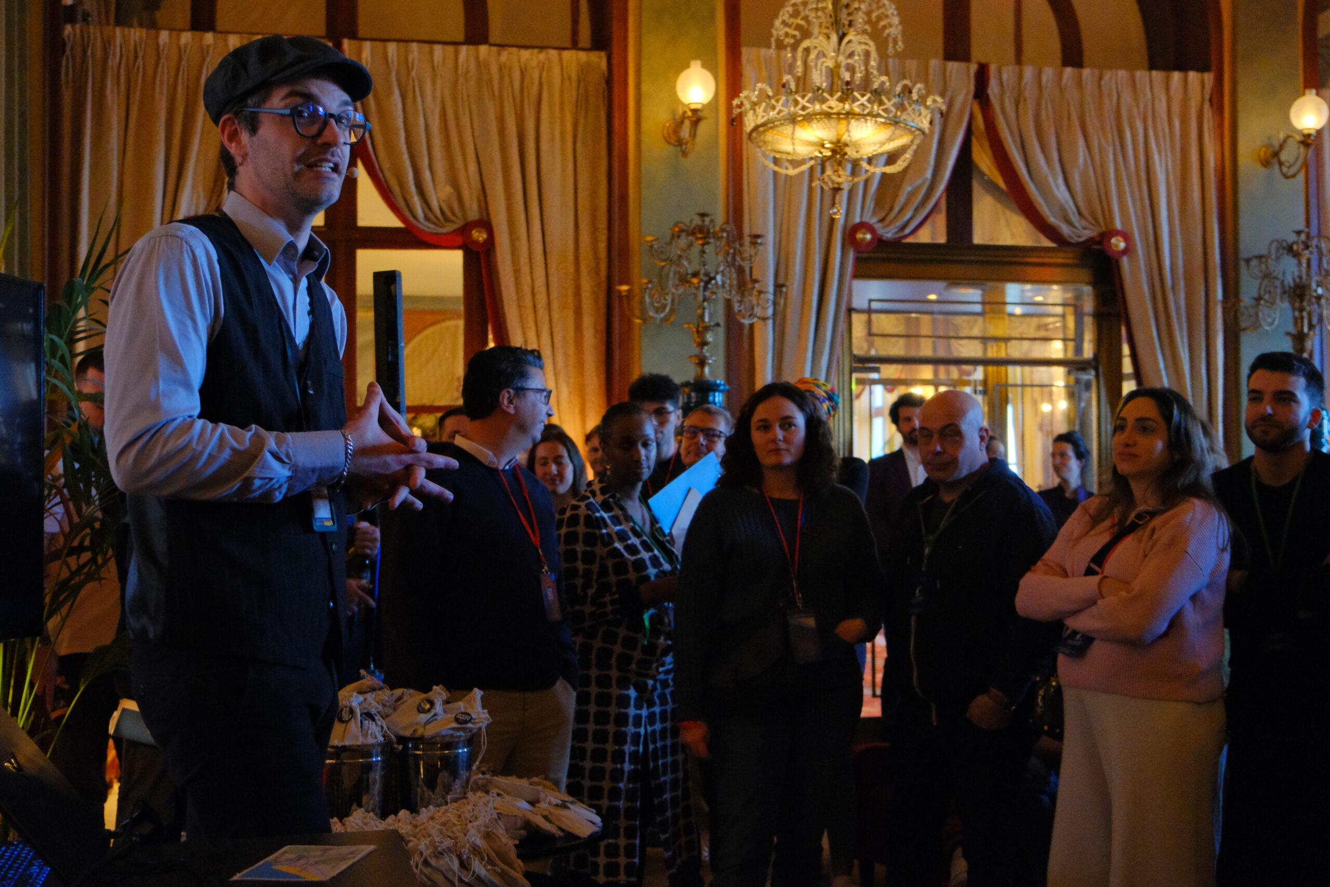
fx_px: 1626
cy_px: 444
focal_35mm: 44
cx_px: 665
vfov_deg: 30.5
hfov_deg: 44.5
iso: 8000
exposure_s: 1/200
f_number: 4
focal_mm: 29.2
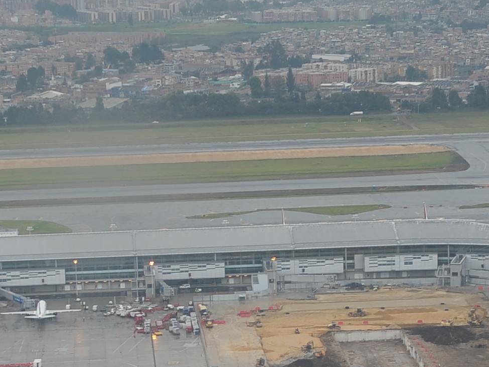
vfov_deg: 10.3
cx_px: 217
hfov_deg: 13.8
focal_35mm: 143
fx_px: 2020
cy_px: 309
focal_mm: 34
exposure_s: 1/250
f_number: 4
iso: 200
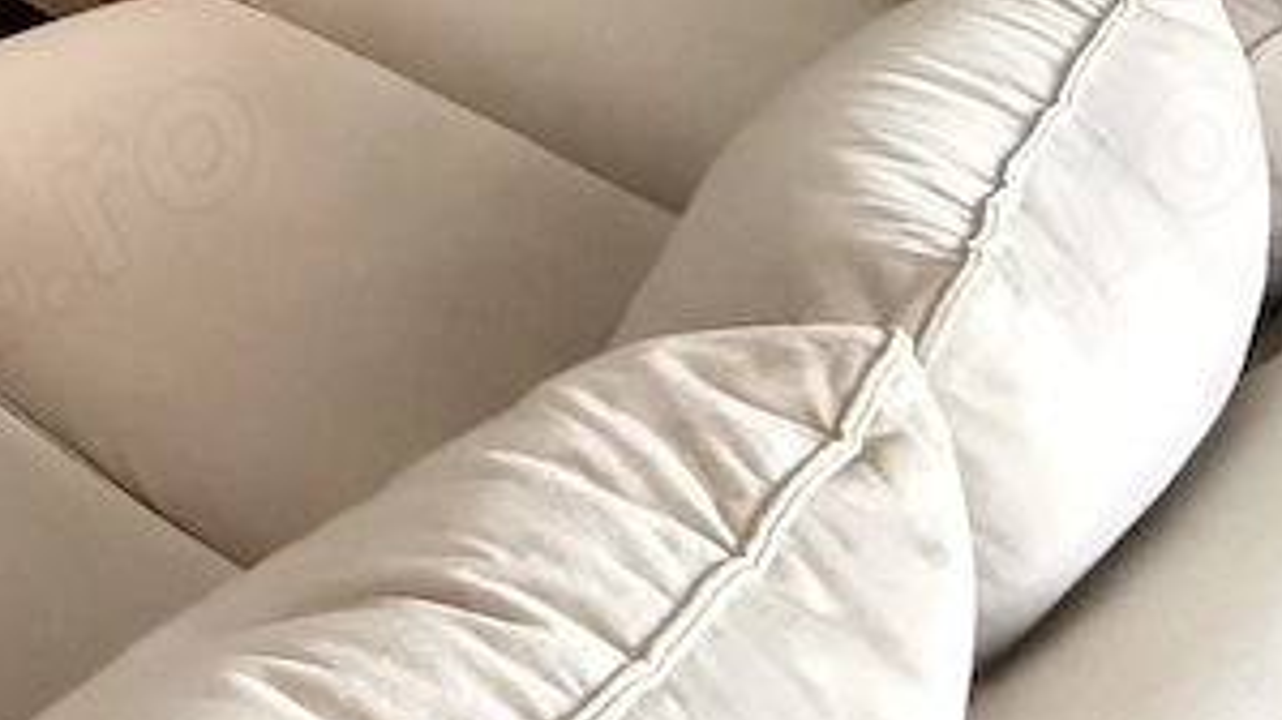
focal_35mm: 51
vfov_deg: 18.2
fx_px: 1733
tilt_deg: -11.5
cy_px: -596
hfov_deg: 26.7
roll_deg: -1.4
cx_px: -707
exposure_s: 1/47
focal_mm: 2.22
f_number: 2.2
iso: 1250
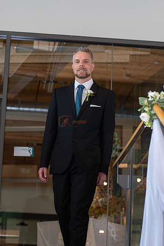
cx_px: 74
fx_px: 828
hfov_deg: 11.3
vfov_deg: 16.9
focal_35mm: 121
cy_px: 104
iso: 125
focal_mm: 70
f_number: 3.2
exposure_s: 1/160
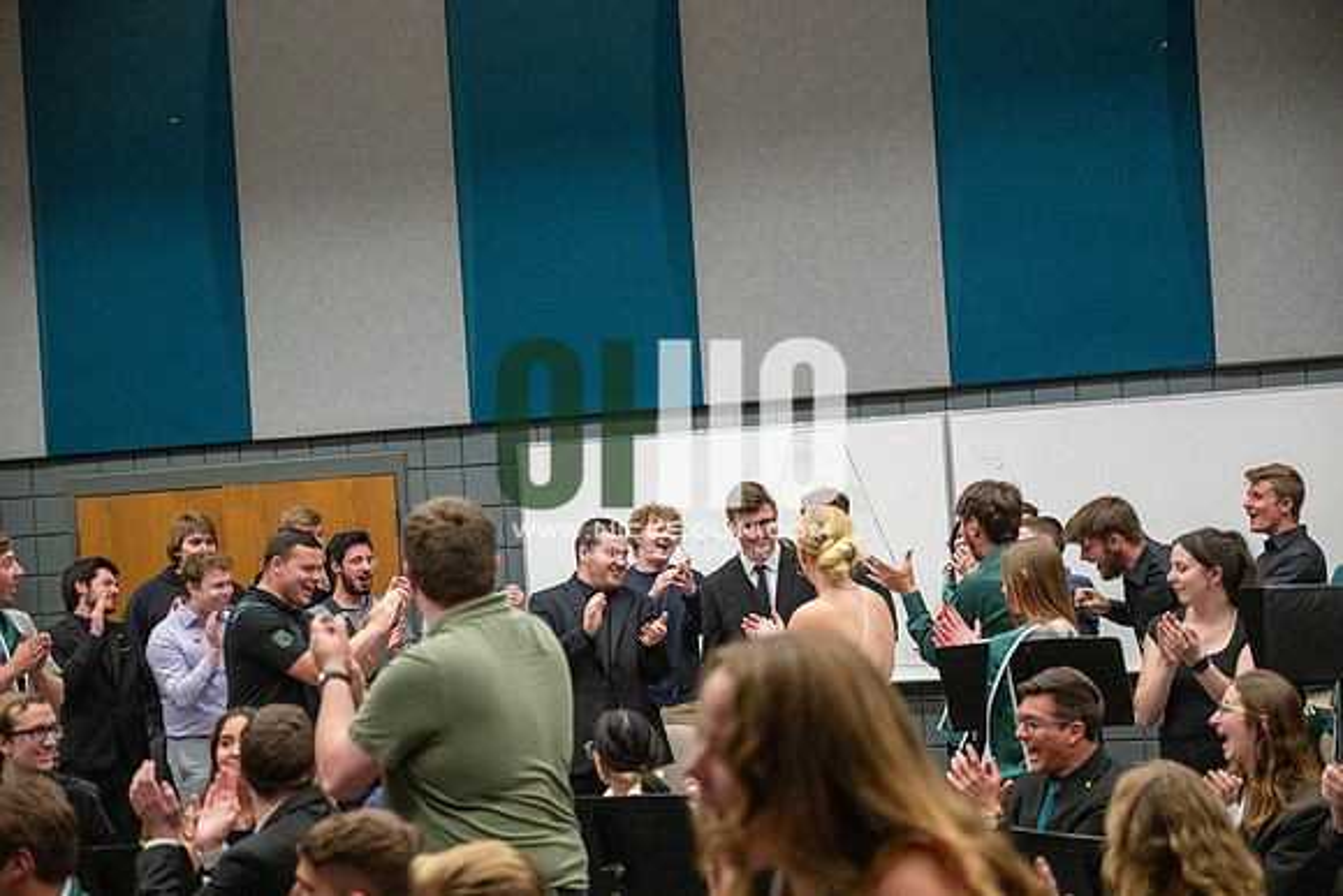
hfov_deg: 28.8
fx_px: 2612
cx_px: 672
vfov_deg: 19.5
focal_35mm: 70
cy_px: 448
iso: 10000
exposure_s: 1/500
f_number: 4
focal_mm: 70
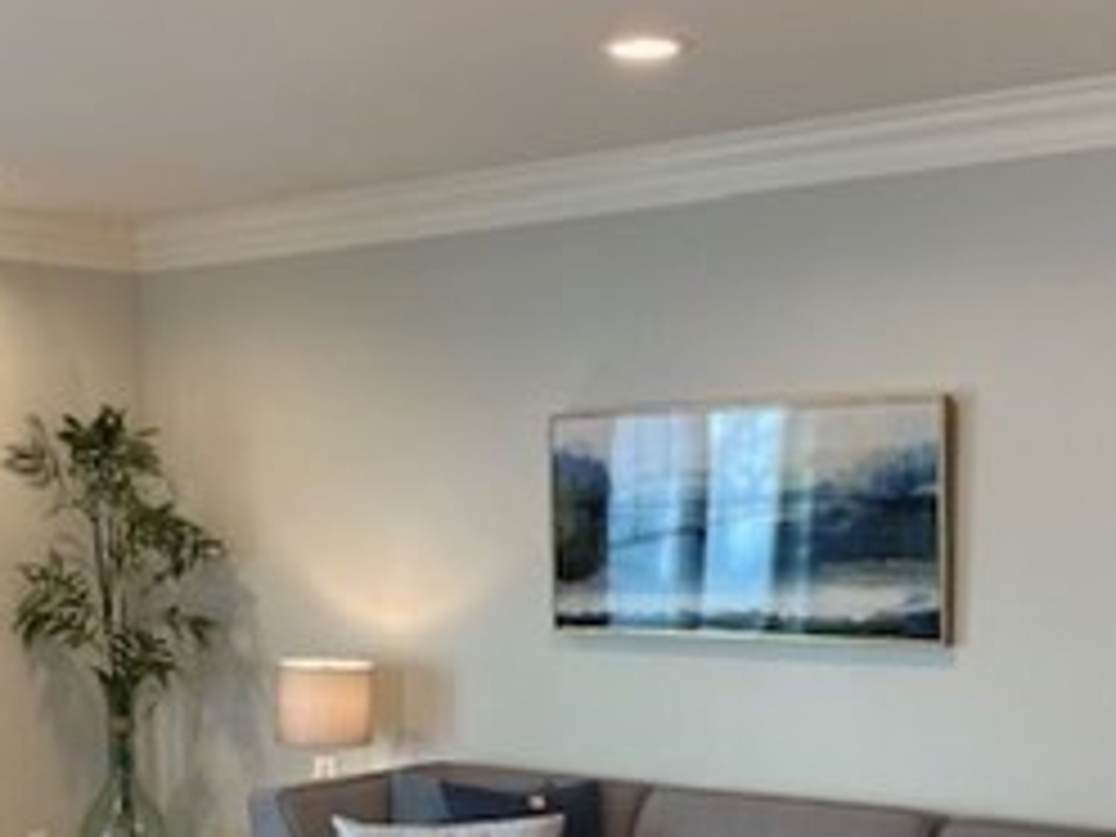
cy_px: 711
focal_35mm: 63
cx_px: 400
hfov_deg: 30.6
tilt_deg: -5.2
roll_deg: +0.5
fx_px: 2031
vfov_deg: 22.8
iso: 80
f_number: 1.8
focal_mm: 4.25
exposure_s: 1/60
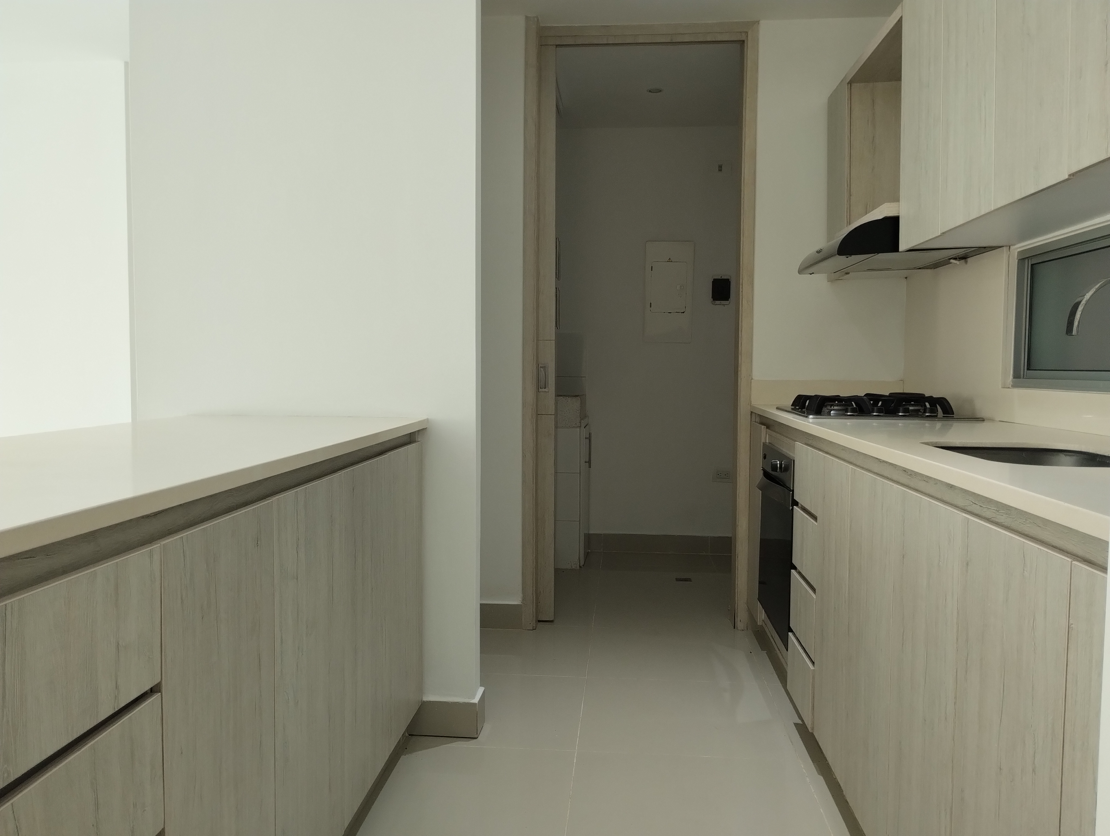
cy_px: 418
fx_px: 899
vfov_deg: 49.9
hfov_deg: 63.4
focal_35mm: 28
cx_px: 555
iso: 231
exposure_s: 1/40
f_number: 1.8
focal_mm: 4.27
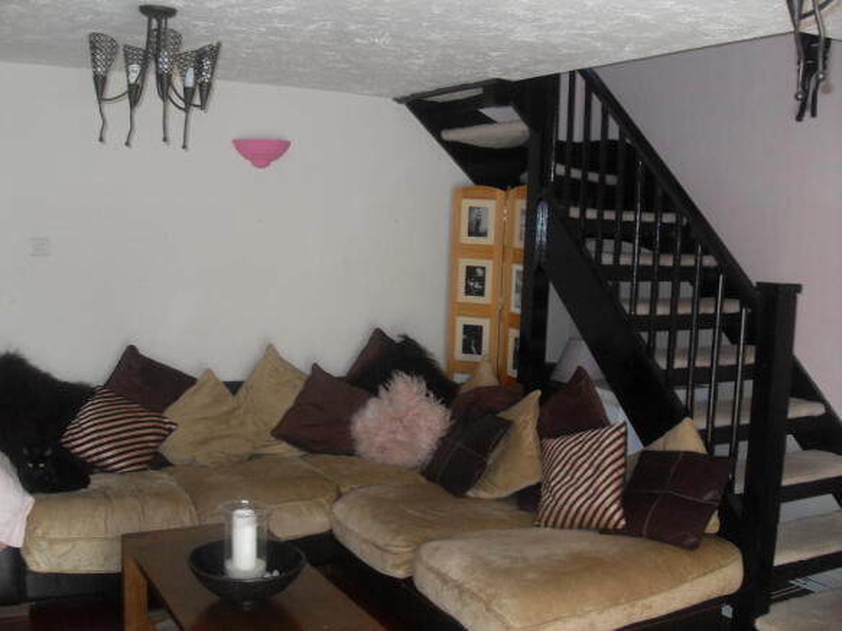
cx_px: 421
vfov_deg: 38.7
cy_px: 316
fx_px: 900
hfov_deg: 50.1
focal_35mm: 37
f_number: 2.8
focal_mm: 6.3
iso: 100
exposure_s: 1/45
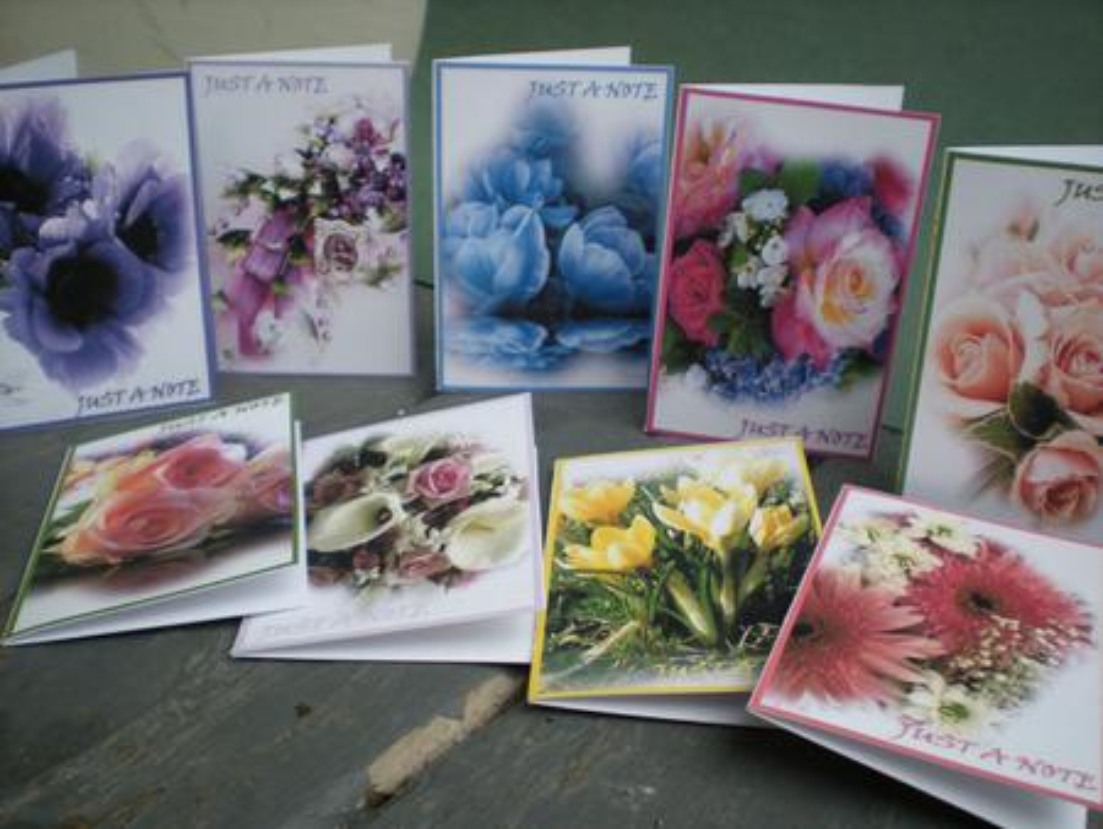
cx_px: 552
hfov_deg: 49.0
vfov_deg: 37.8
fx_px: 1211
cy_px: 414
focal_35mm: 38
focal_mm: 6.3
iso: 84
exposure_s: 1/62
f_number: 3.1
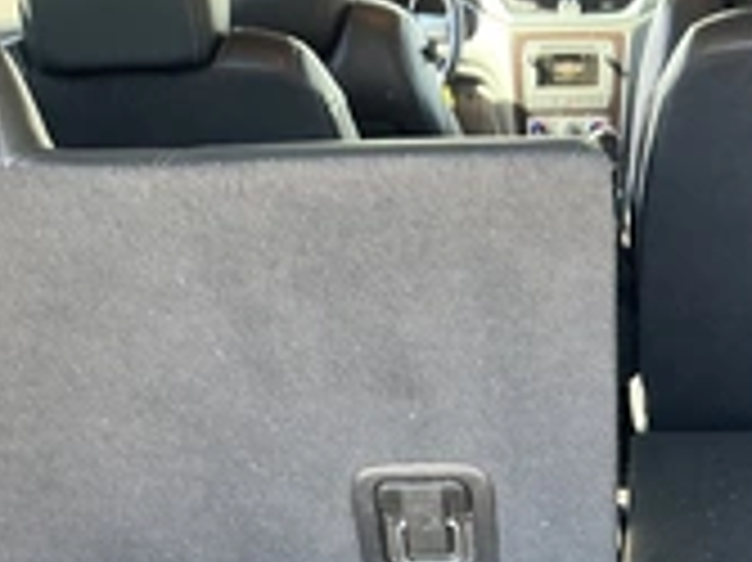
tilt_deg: -24.7
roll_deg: +2.3
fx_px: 1454
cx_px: 531
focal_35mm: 67
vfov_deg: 20.6
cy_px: 652
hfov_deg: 28.7
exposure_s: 1/77
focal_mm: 3
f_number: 1.8
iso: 64
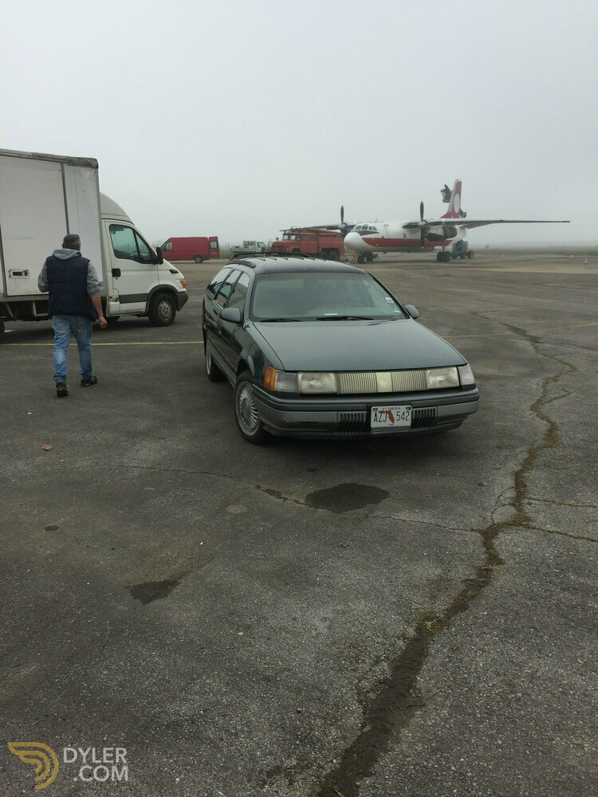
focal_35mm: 29
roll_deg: +1.0
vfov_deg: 61.7
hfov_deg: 48.2
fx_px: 668
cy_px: 398
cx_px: 299
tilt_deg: -13.4
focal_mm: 4.15
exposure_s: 1/2639
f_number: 2.2
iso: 32
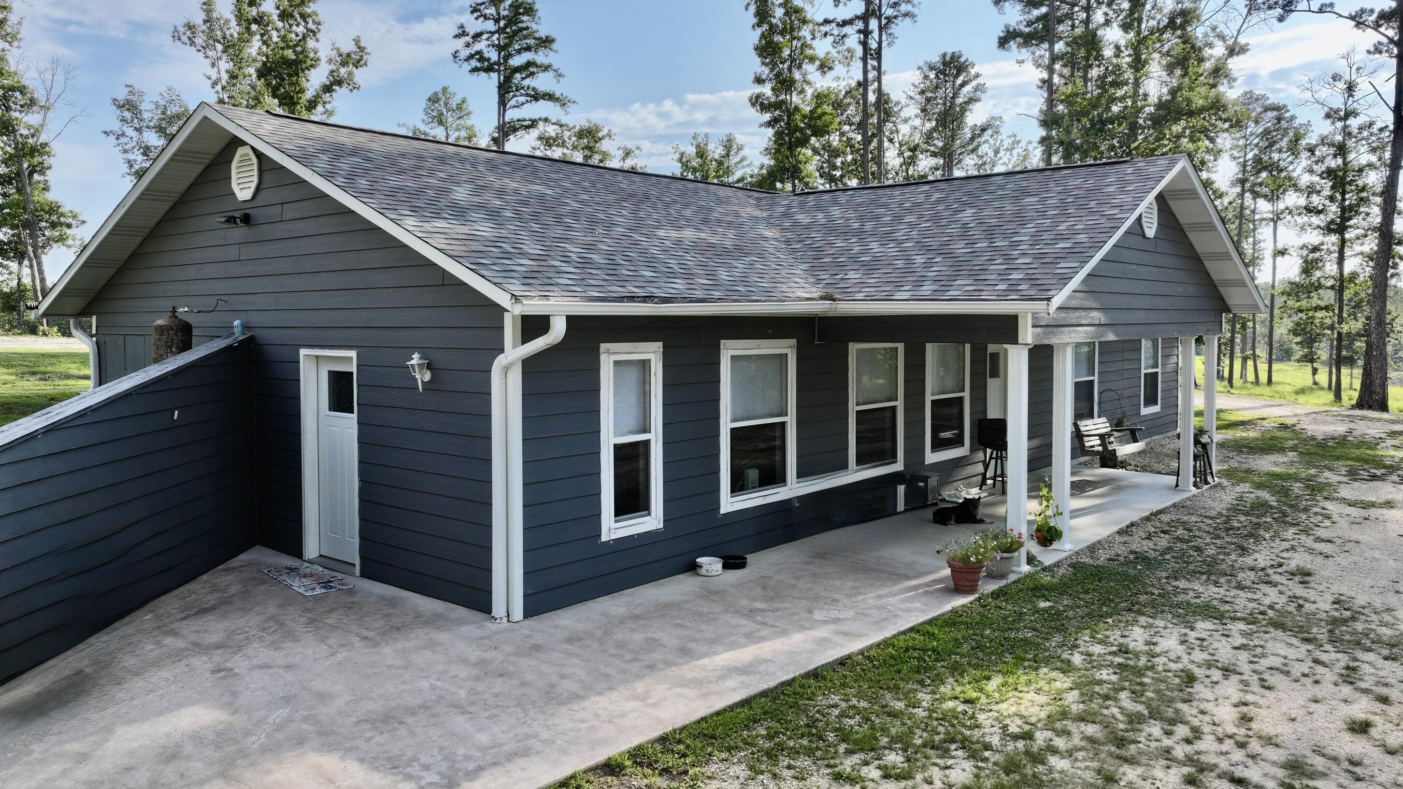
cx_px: 694
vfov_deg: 42.8
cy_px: 362
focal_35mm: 27
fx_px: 1004
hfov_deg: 69.9
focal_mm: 12.29
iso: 100
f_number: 7.1
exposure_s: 1/160
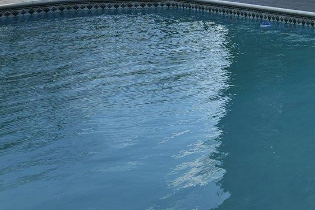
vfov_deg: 18.0
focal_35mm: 60
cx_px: 545
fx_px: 525
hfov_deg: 22.4
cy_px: -168
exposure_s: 1/500
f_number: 8
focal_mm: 16
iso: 400
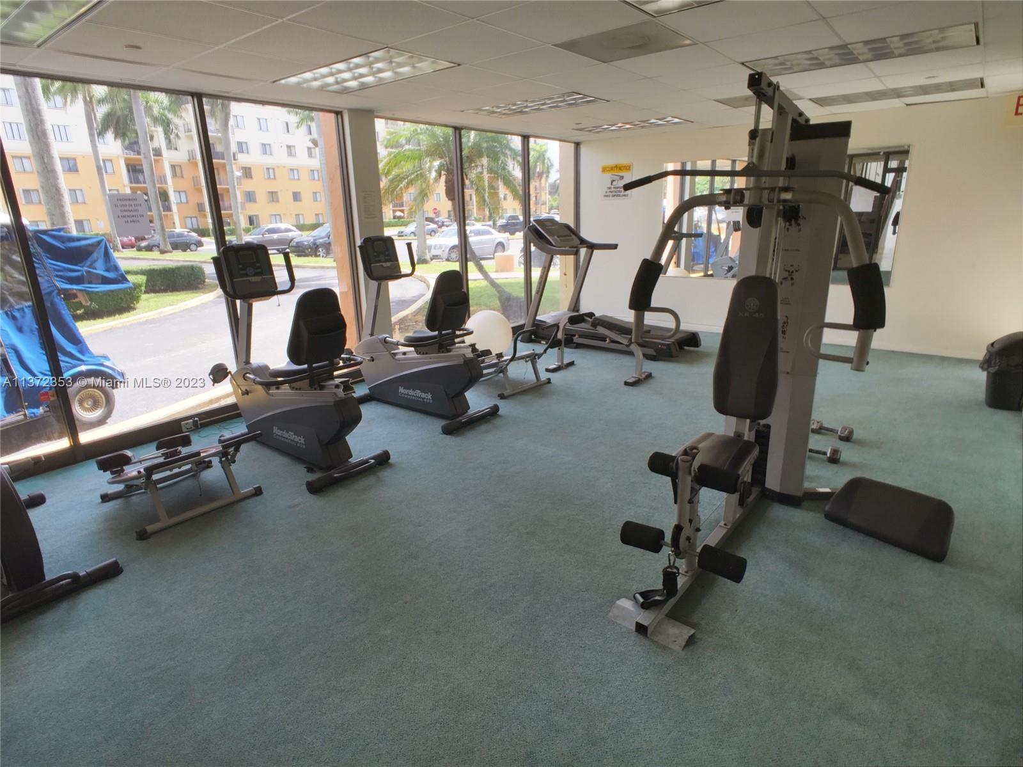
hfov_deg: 61.7
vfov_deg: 48.2
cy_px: 384
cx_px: 512
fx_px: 857
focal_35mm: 29
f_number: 2.2
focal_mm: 4.15
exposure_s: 1/363
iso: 32
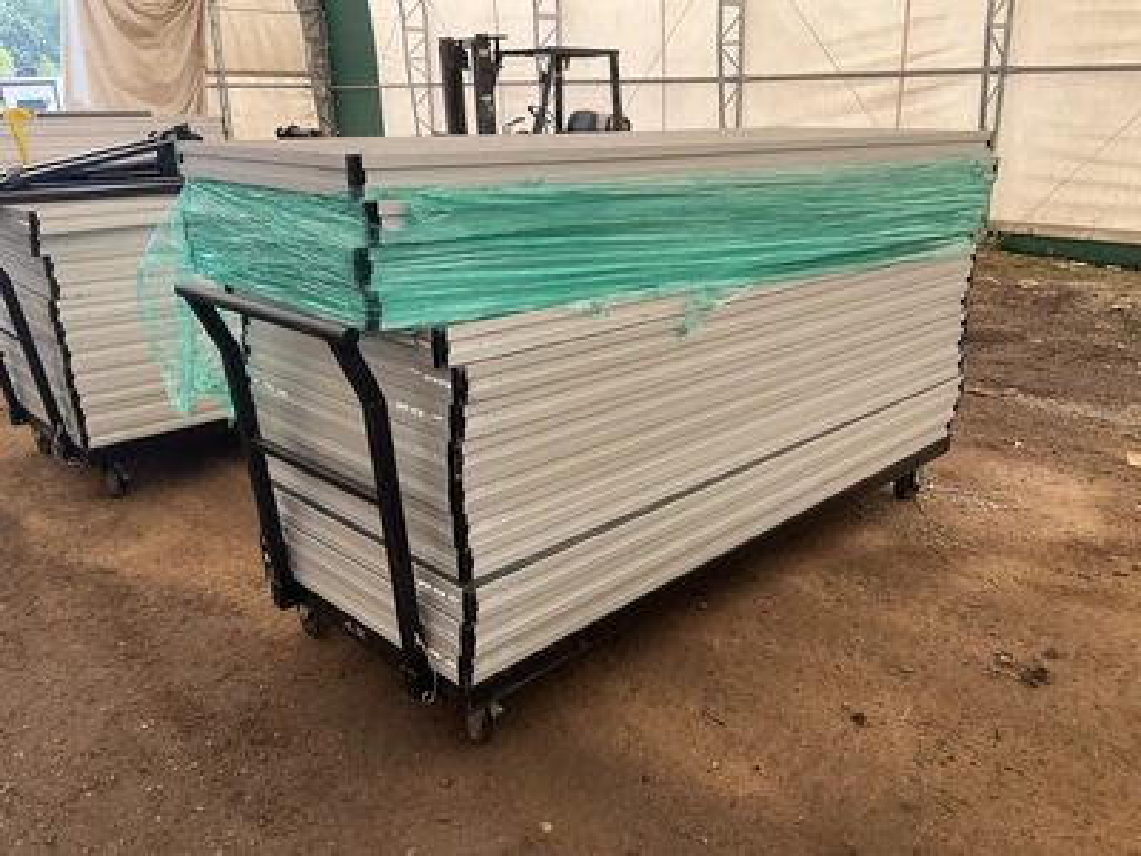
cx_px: 570
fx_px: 956
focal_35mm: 29
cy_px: 428
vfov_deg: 48.2
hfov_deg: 61.7
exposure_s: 1/122
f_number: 1.8
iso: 20
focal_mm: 3
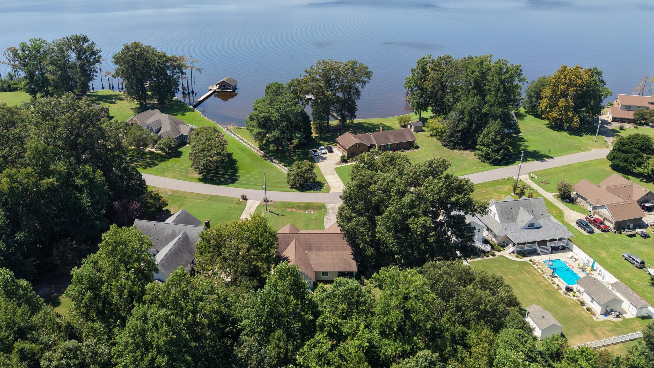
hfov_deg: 66.0
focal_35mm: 29
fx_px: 503
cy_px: 152
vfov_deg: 40.1
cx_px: 302
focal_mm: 8.67
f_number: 1.8
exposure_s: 1/5000
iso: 350
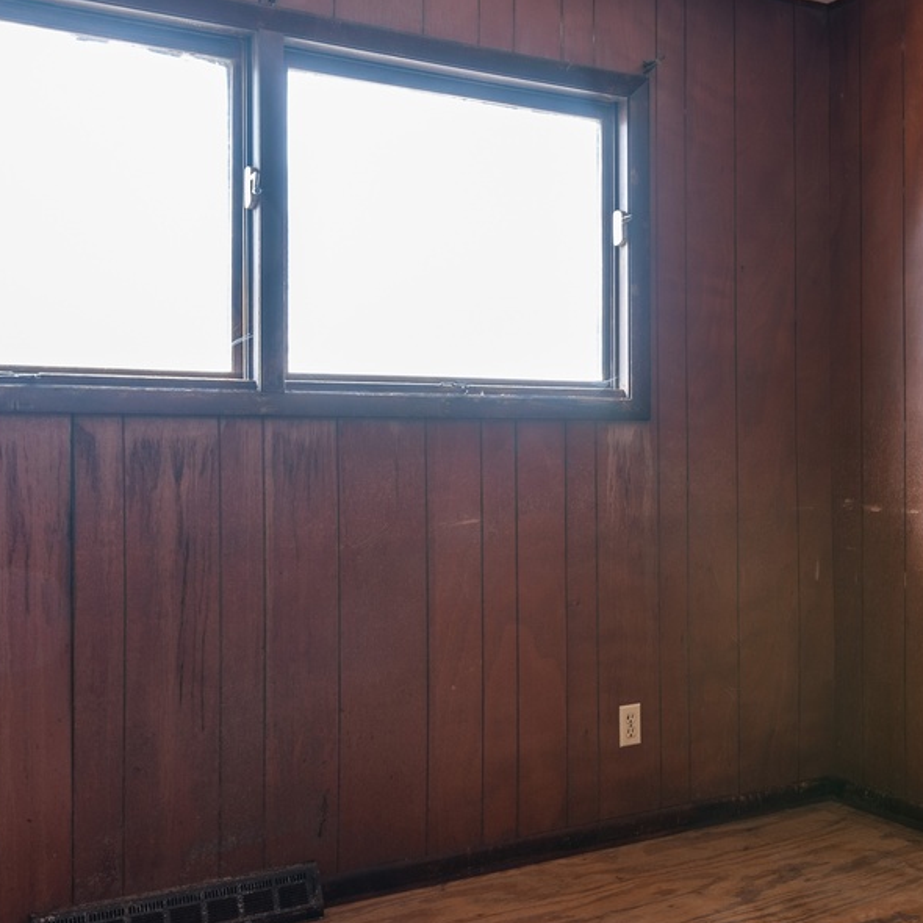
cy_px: 454
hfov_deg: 39.4
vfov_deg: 40.0
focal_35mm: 42
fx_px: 1267
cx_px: 645
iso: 100
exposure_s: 2.5
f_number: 9
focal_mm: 18
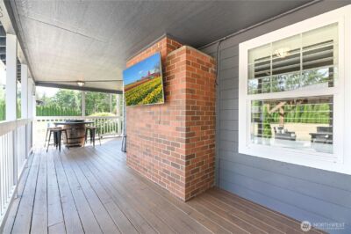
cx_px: 176
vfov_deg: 81.1
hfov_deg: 104.3
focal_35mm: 14
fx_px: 136
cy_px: 117
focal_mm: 14
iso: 250
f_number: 8
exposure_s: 1/80
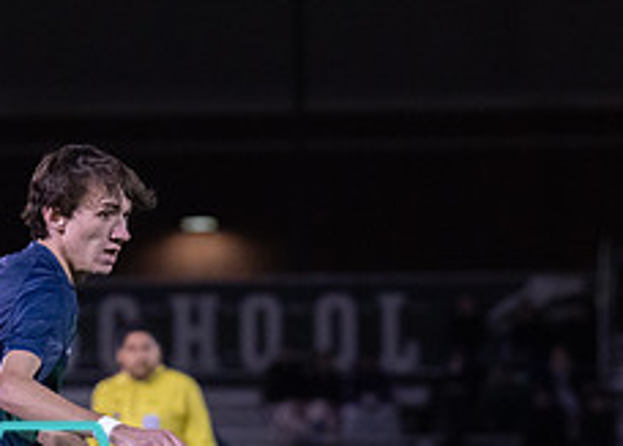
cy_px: 459
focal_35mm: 376
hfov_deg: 5.4
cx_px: 150
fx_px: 6655
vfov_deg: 3.8
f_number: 2.8
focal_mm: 104
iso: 2500
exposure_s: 1/1000
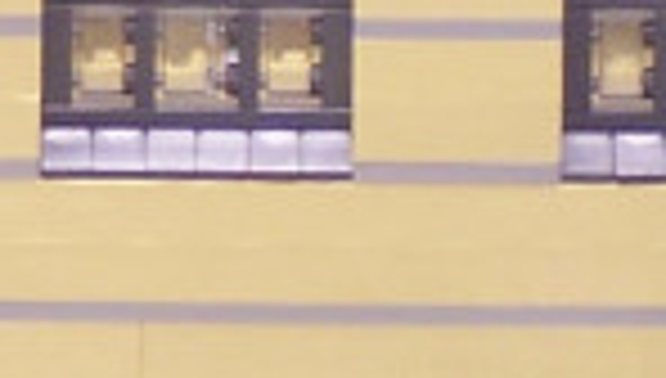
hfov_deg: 2.7
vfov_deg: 1.5
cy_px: -328
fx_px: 13964
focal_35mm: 789
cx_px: -864
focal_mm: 17.5
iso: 80
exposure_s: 1/4
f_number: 3.2
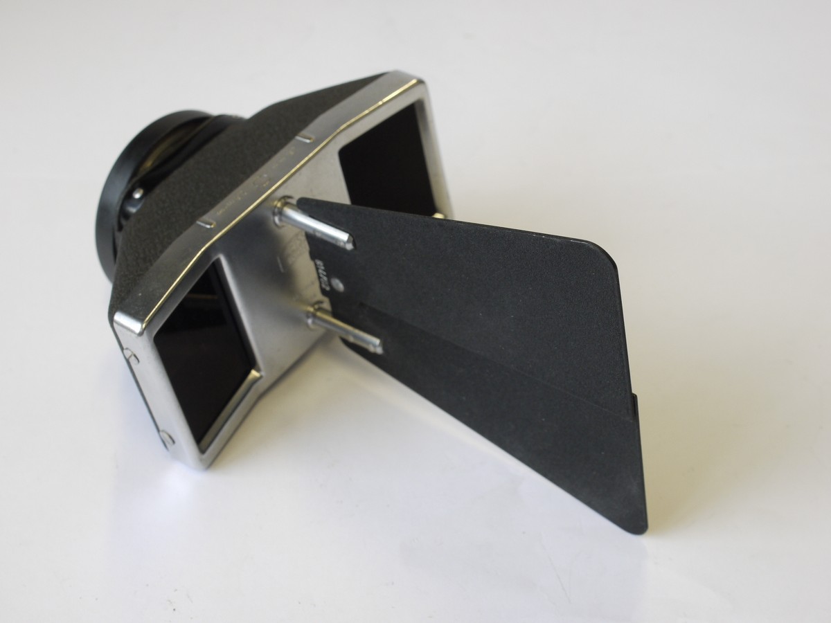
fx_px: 1440
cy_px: 312
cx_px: 416
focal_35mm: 60
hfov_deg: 32.2
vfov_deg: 24.4
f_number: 8
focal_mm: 30
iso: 400
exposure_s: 1/50
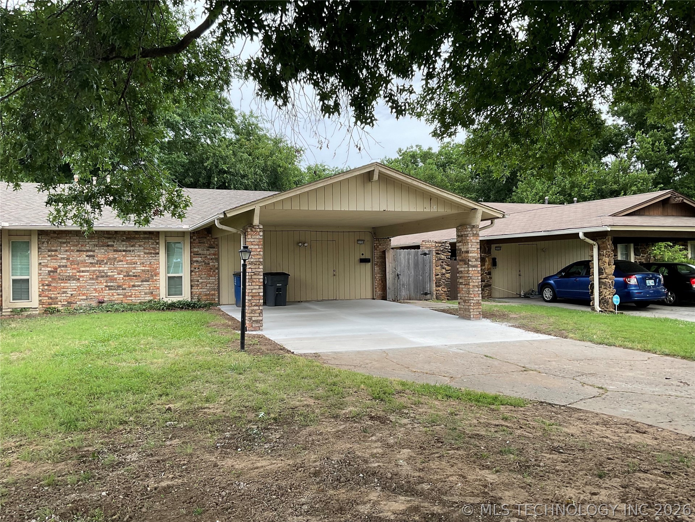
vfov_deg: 48.2
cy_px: 261
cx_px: 348
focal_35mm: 29
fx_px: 582
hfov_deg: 61.7
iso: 16
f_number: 1.8
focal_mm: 3
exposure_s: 1/360
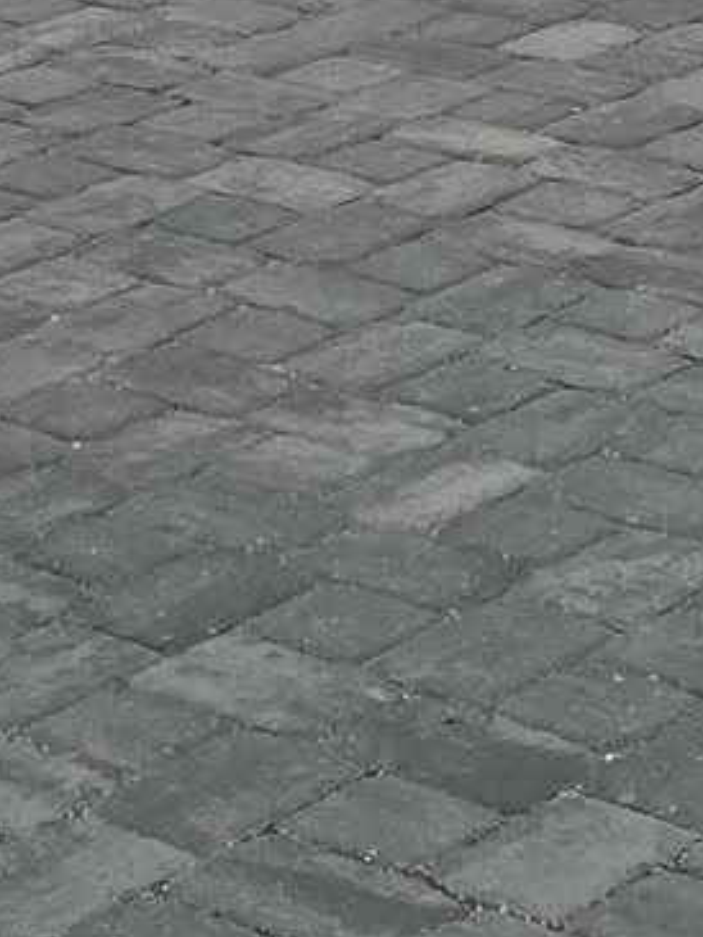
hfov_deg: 9.1
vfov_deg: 10.8
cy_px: -1027
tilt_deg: +0.3
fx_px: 4438
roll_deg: +0.1
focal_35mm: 164
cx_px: 400
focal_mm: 5.7
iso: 50
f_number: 1.5
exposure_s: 1/6993
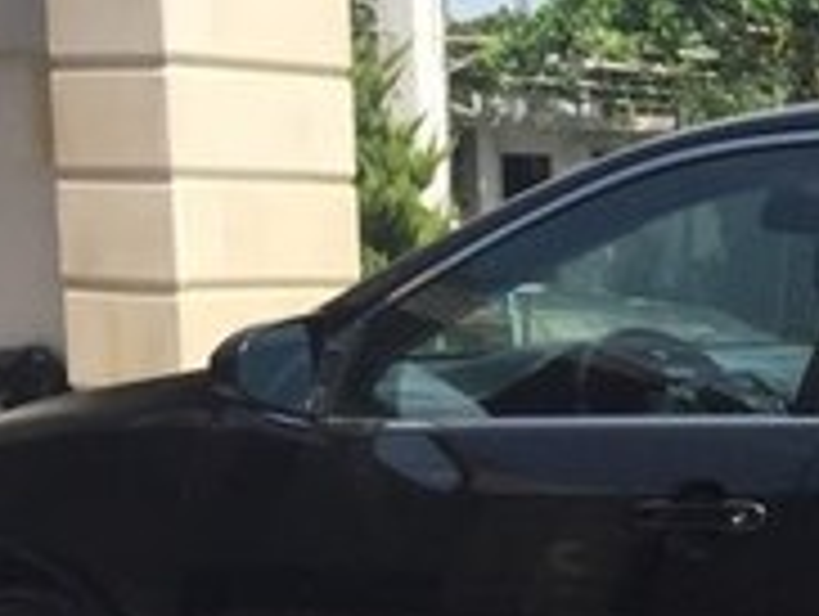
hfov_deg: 16.6
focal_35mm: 105
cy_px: 677
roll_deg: -2.2
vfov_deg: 13.8
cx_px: 1300
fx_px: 2488
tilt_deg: -10.2
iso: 32
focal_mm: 4.15
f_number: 2.2
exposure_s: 1/1319
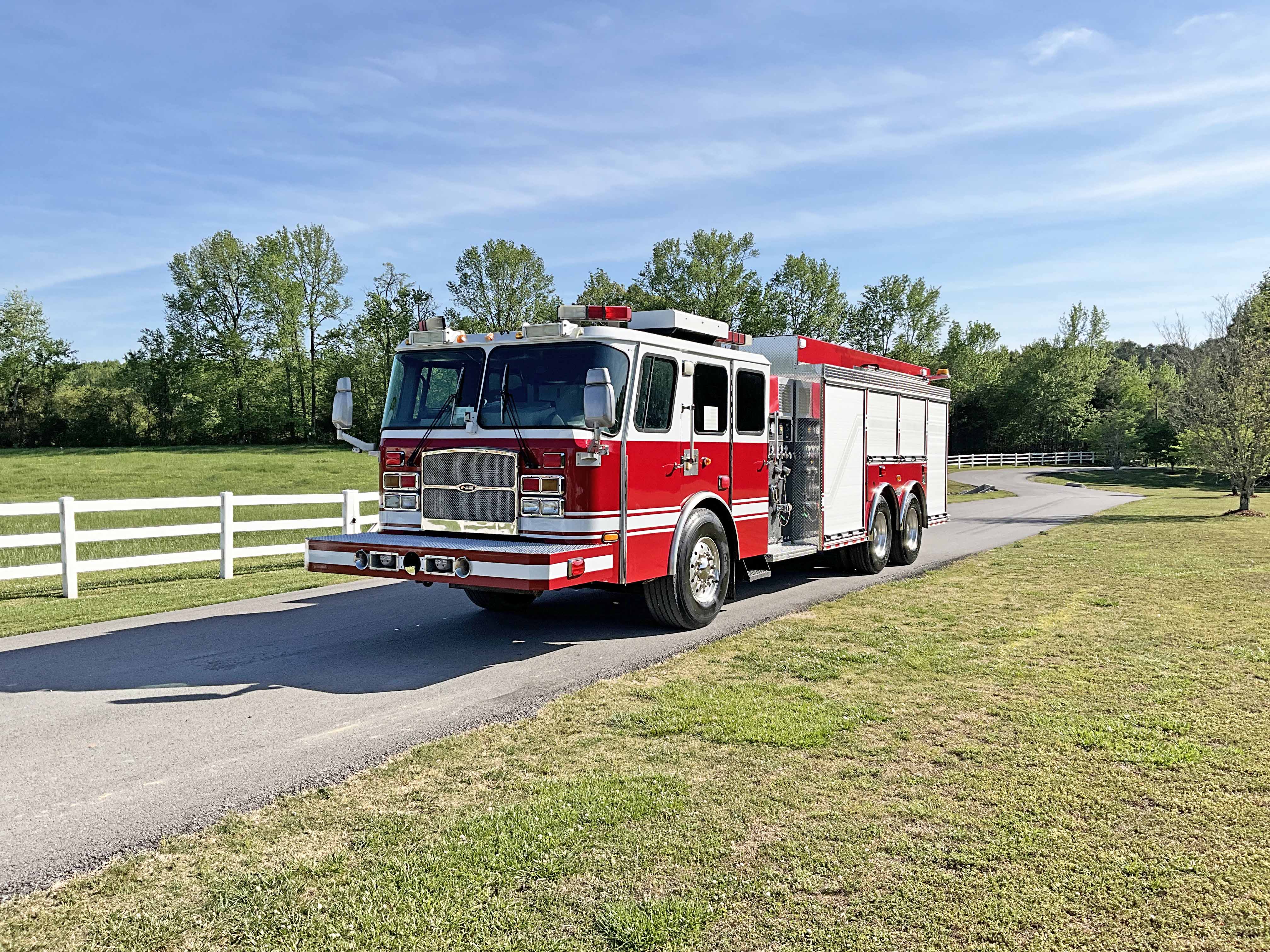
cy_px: 476
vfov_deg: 48.2
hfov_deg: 61.7
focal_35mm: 29
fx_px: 1064
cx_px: 635
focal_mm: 3
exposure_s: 1/2227
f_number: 1.8
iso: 25
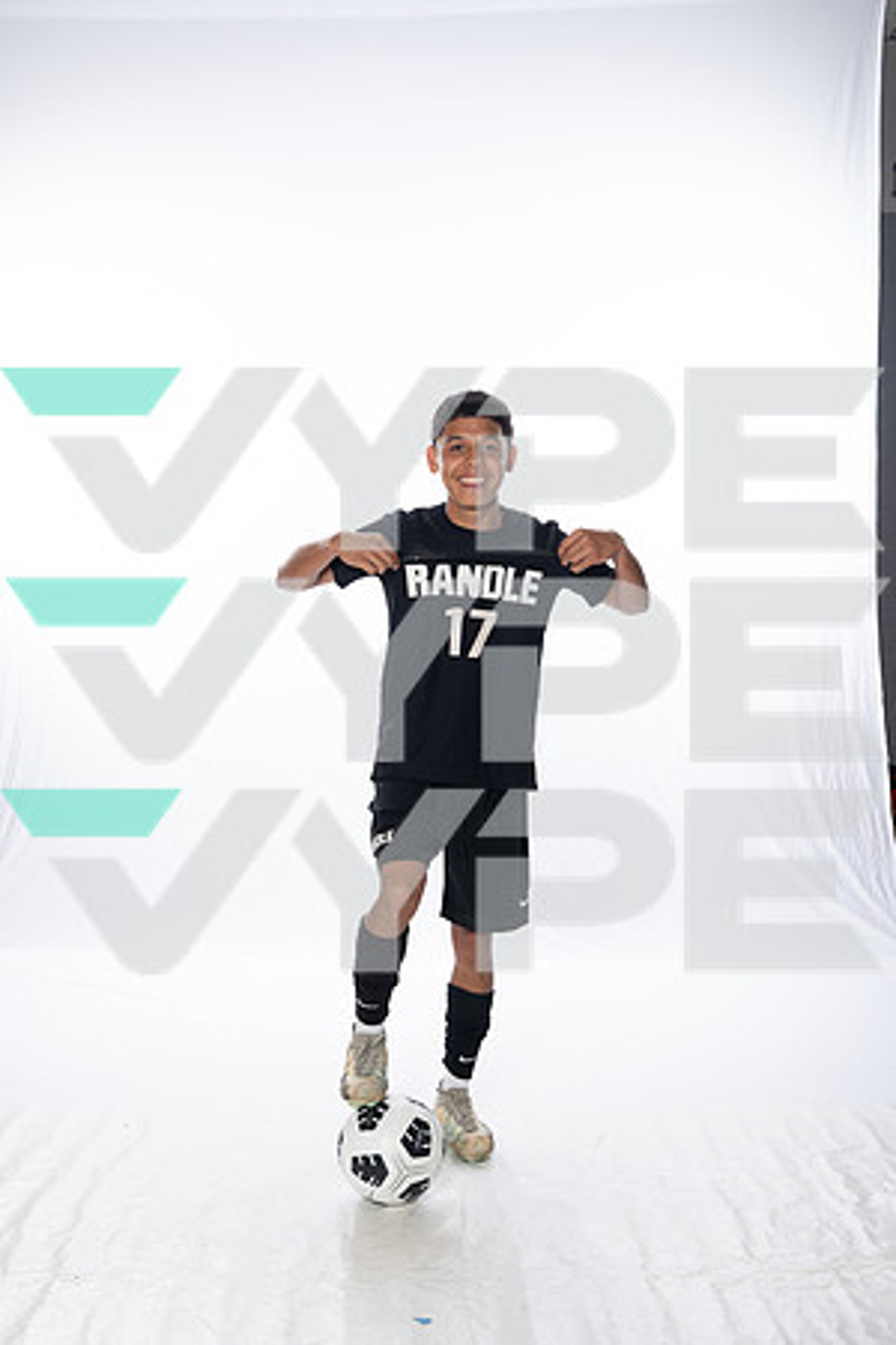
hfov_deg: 27.0
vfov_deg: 39.6
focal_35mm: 50
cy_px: 672
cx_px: 448
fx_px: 1867
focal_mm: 50
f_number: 8
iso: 800
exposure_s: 1/250
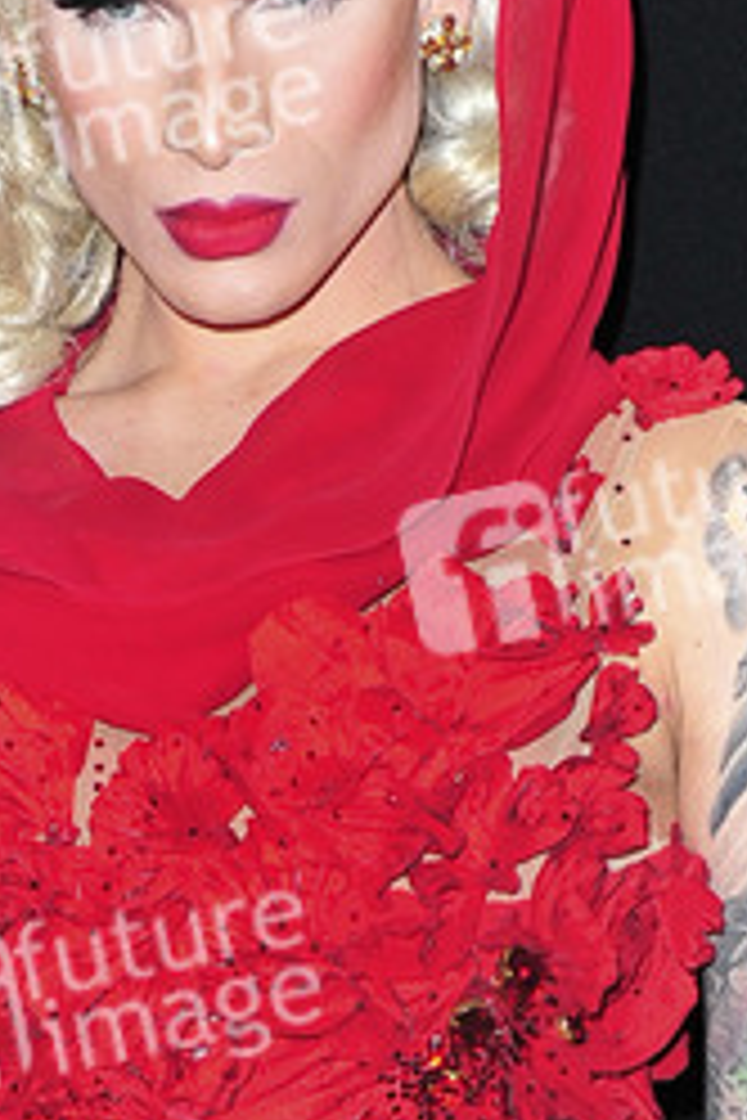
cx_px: 223
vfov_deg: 32.4
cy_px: 324
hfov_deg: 22.1
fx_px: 1898
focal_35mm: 61
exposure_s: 1/320
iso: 400
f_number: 4
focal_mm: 38
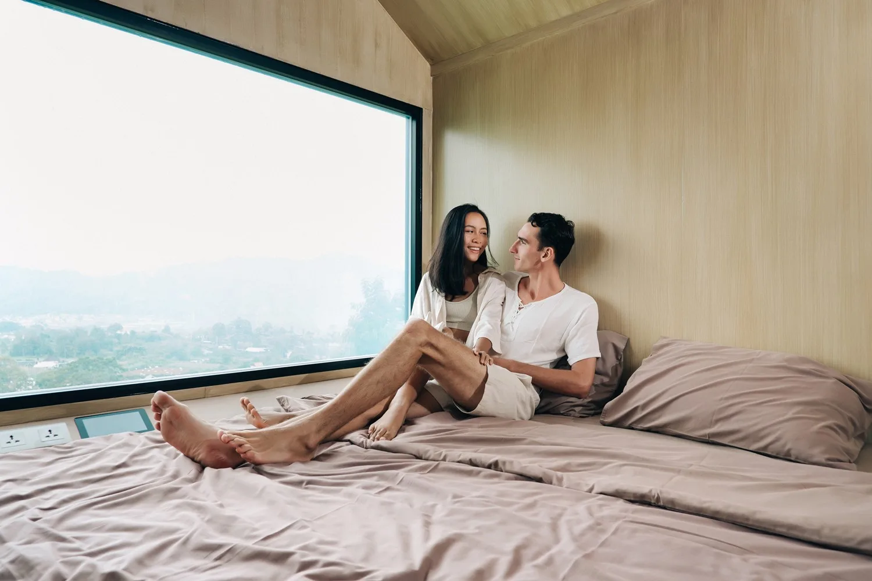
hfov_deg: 76.1
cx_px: 436
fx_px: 557
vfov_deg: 55.1
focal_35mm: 23
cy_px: 290
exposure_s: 1/80
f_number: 3.5
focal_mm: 15
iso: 200
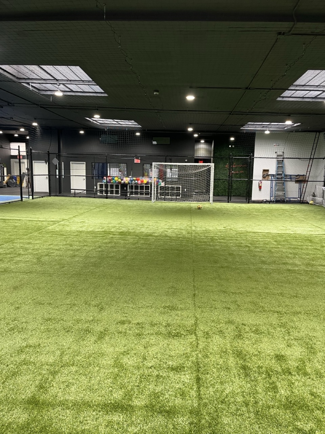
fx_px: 325
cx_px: 162
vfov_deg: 67.3
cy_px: 217
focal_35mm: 26
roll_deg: -1.0
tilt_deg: -8.9
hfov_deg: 53.1
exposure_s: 1/60
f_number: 1.6
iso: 100
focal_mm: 5.1
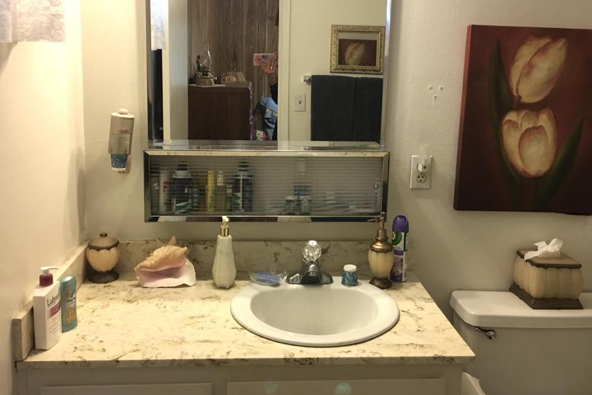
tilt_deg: -9.6
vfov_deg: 38.8
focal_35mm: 34
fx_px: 559
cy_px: 161
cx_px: 297
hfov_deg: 55.8
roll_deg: -2.6
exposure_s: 1/15
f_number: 2.2
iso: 50
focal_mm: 4.15
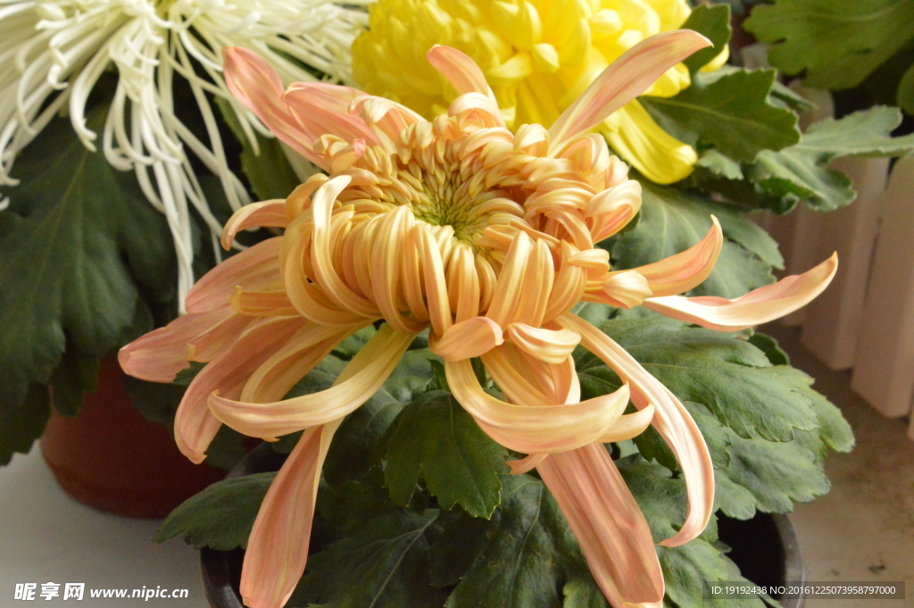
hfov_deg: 23.4
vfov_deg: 15.7
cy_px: 304
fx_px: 2207
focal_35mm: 87
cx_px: 457
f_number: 18
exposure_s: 1/160
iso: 6400
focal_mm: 58
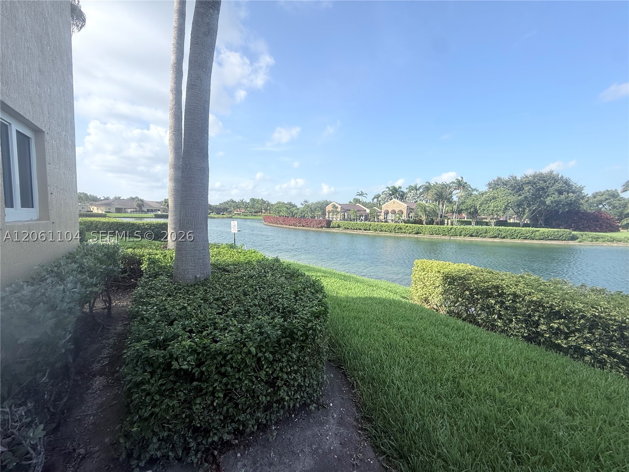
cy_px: 236
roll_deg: -2.1
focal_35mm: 14
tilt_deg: -4.0
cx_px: 314
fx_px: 254
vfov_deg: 85.7
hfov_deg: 102.1
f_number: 2.2
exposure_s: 1/1211
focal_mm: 2.22
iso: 50
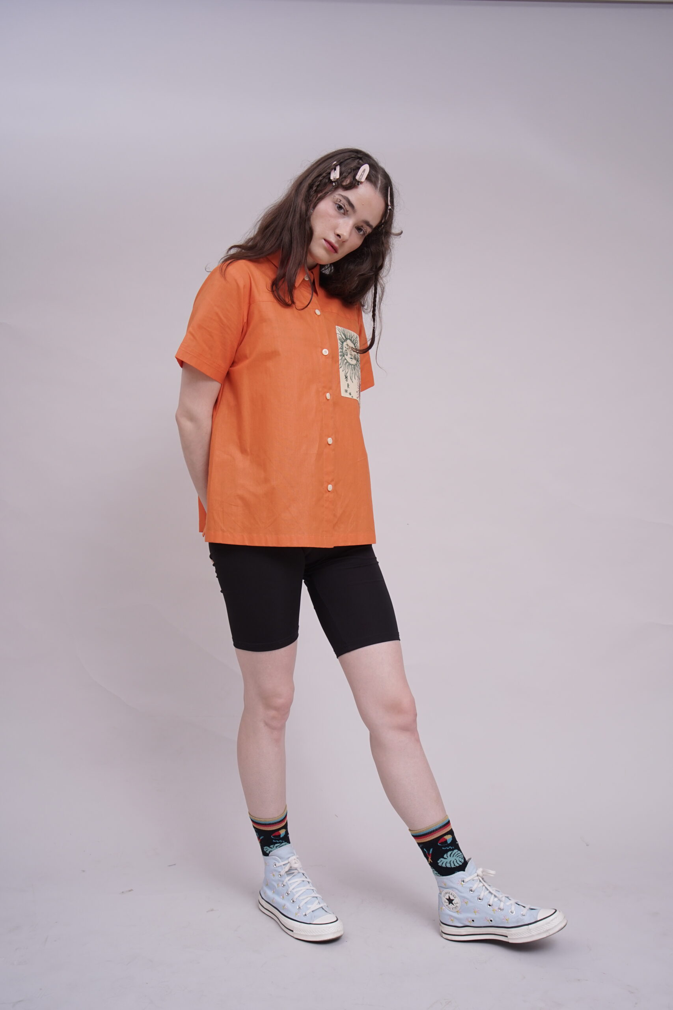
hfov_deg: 37.9
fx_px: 981
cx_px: 336
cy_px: 505
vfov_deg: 54.4
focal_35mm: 35
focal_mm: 35
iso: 400
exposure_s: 1/100
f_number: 6.3
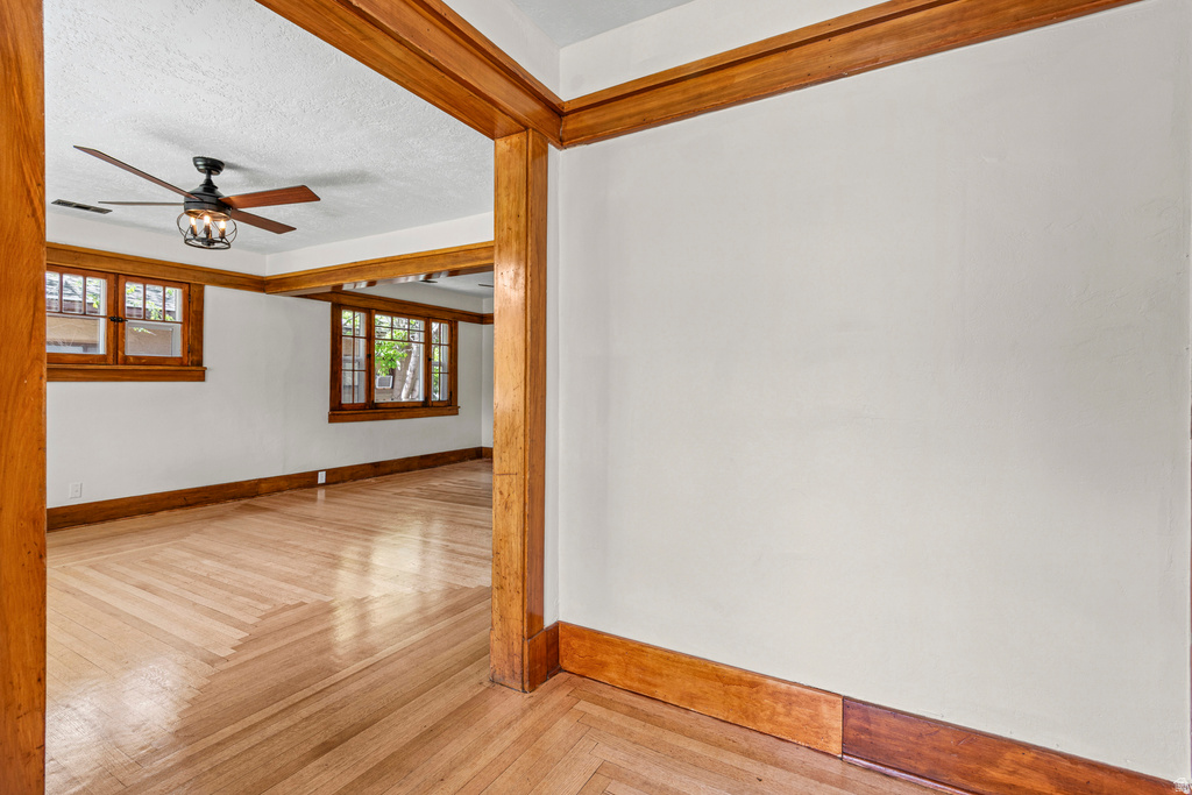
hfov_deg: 96.7
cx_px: 596
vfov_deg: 73.8
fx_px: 530
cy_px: 398
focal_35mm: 16
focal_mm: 16
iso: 100
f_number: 9
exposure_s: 1/5
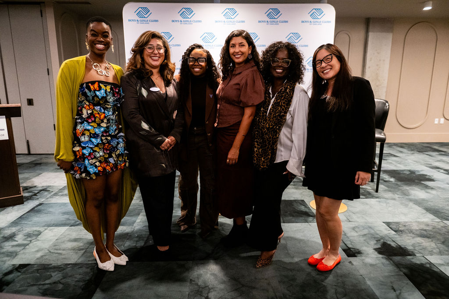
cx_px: 224
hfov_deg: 73.7
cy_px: 150
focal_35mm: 24
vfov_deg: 53.1
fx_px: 299
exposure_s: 1/125
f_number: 2.8
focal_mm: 24
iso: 2500
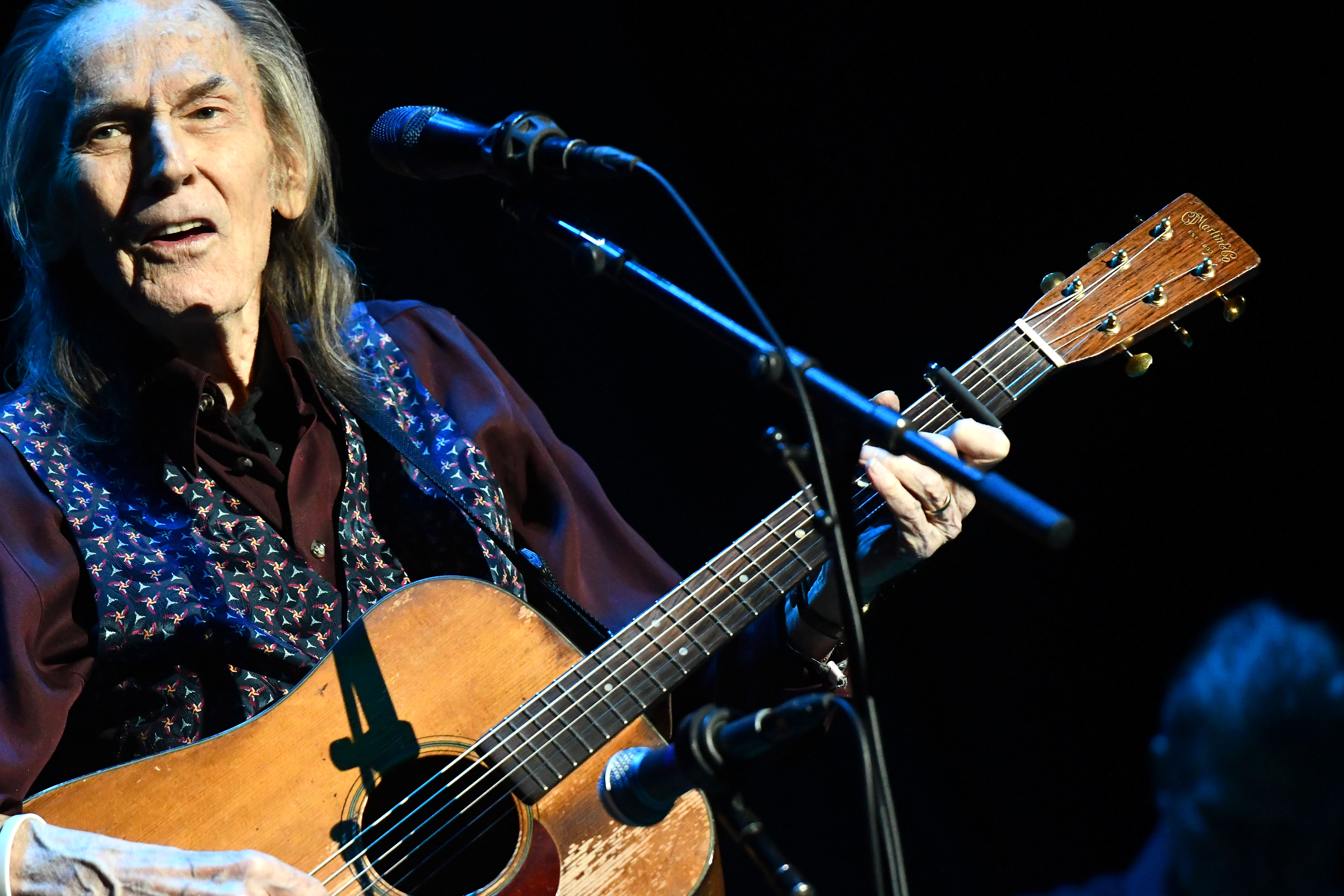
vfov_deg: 4.4
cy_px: 574
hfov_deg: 6.6
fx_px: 11647
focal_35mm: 312
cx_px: 492
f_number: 4
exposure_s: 1/640
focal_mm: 200
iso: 4000
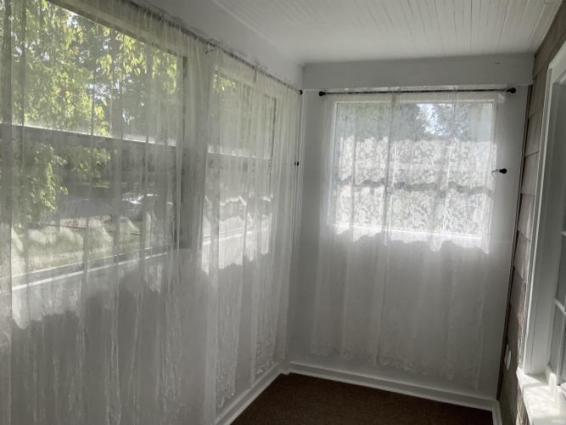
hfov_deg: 61.7
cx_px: 283
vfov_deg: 48.2
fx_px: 474
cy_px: 212
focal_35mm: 29
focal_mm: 3
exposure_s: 1/593
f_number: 1.8
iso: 16
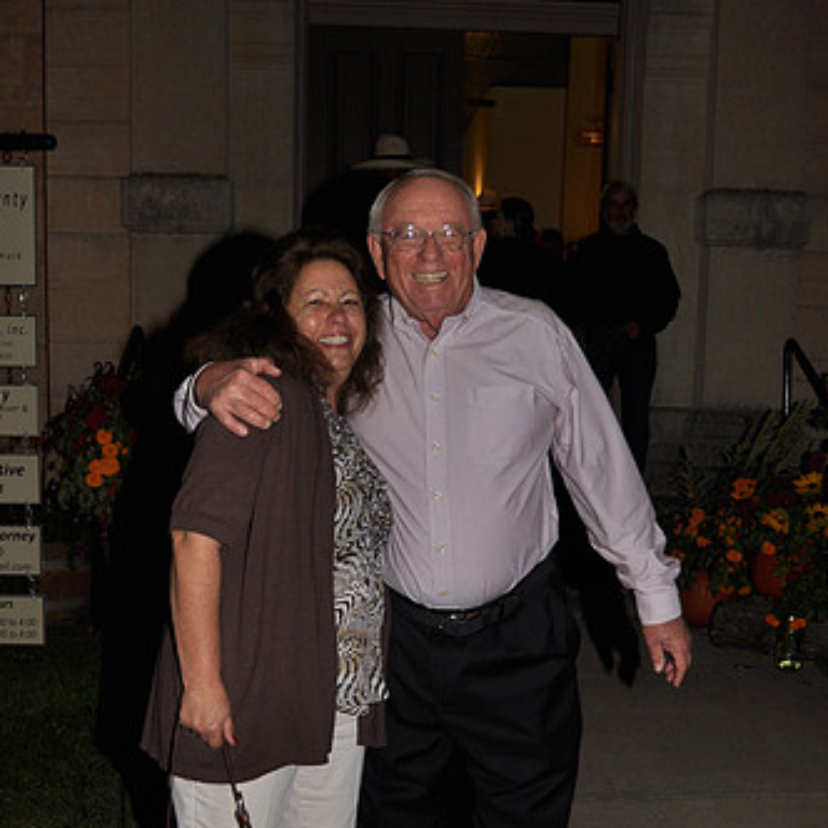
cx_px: 388
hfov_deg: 34.7
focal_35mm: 49
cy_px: 526
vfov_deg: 34.5
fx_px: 1326
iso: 250
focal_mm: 22
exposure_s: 1/125
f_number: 3.5
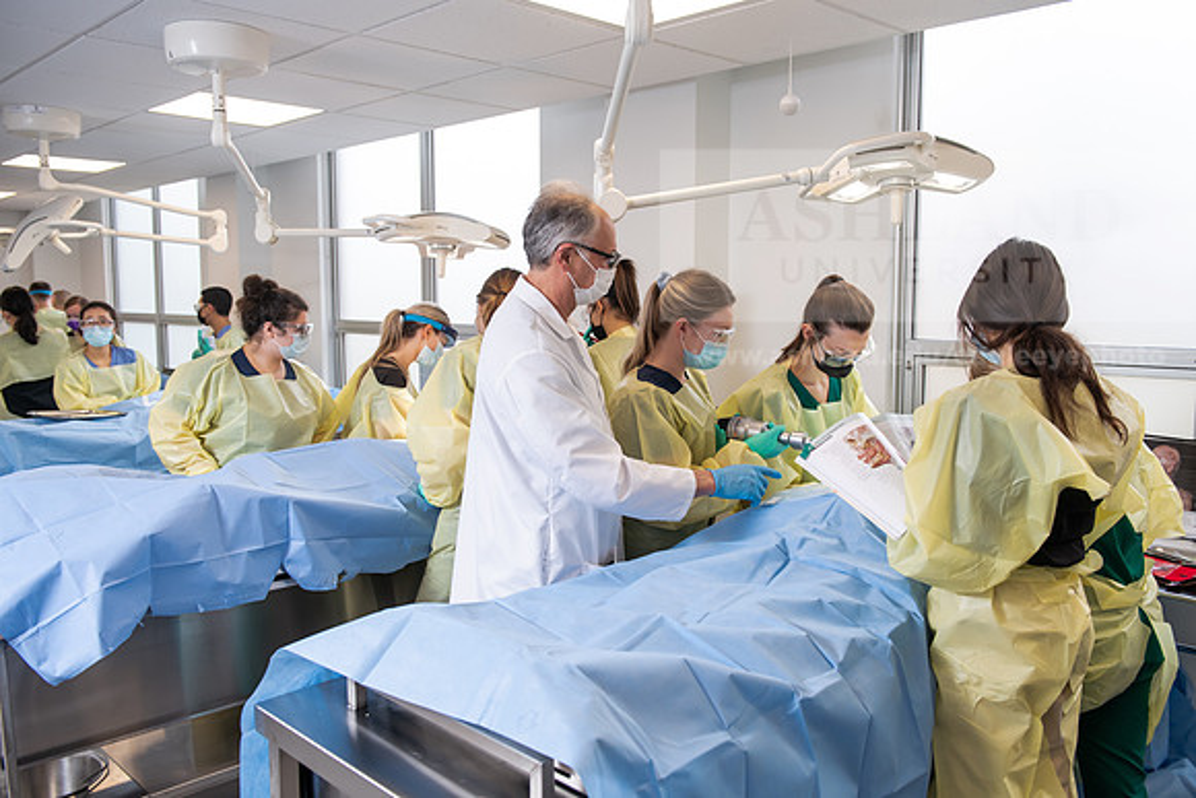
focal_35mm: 31
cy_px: 399
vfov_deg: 42.3
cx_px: 598
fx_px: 1030
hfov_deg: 60.3
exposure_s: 1/200
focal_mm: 31
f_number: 4
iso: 400
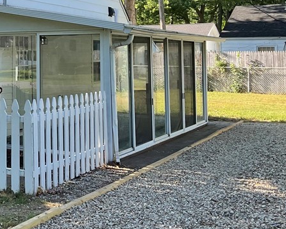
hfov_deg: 27.2
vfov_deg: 22.9
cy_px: 23
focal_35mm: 65
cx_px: -11
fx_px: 550
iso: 16
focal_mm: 3
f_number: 1.8
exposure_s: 1/251
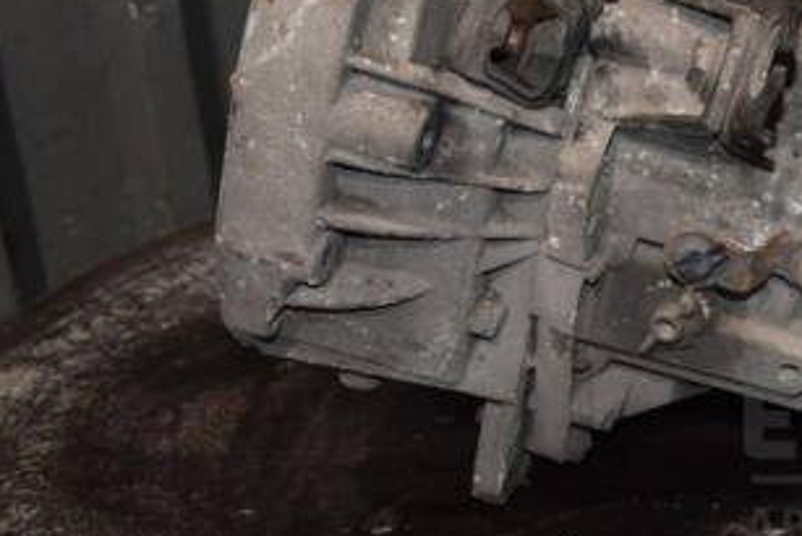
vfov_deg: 15.4
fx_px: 1961
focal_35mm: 88
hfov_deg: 22.6
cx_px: 695
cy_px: 71
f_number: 5
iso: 800
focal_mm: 30
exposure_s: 1/60
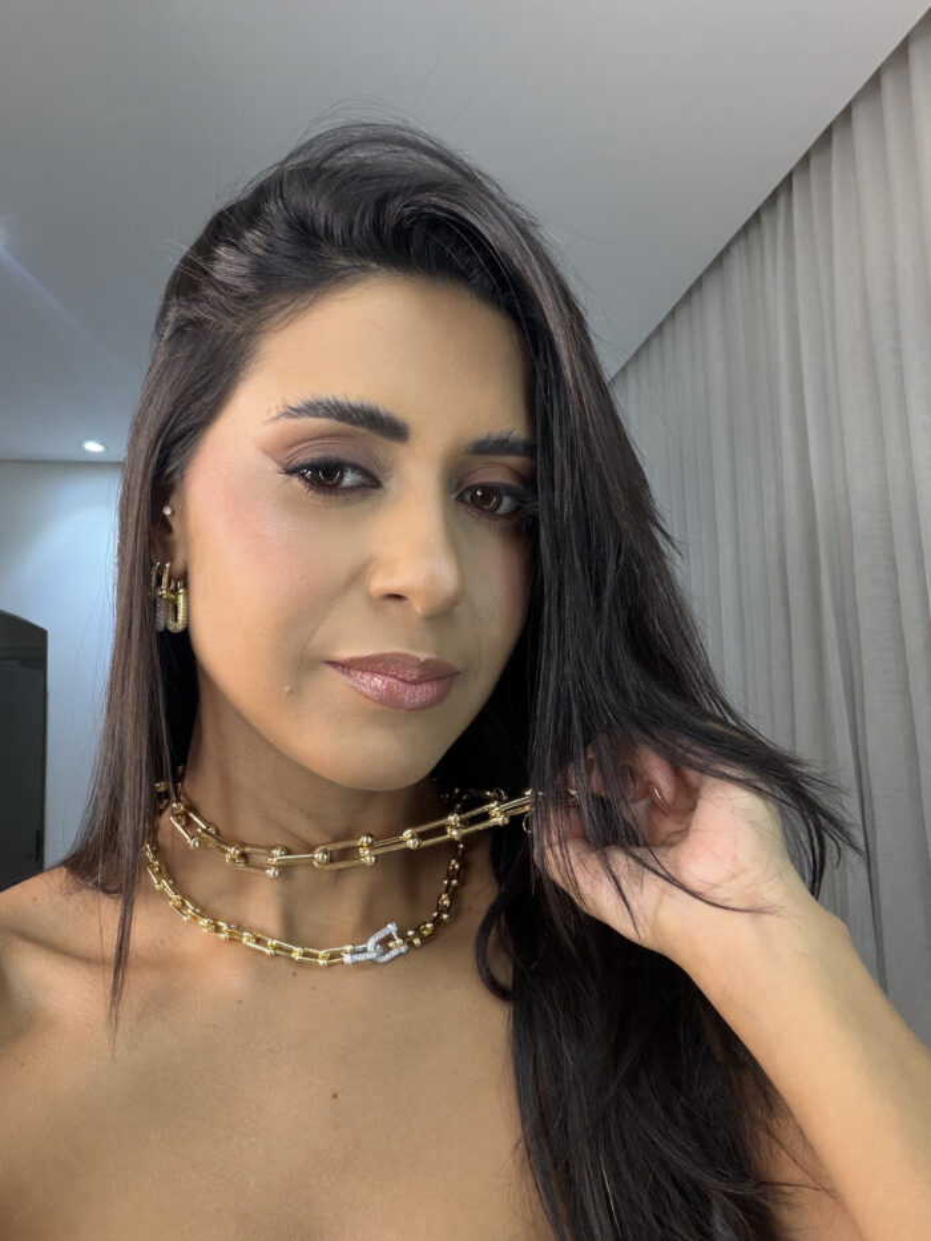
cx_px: 466
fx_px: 1076
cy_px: 620
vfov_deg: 60.0
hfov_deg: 46.8
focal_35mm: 30
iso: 125
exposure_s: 1/60
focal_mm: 2.71
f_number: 1.9
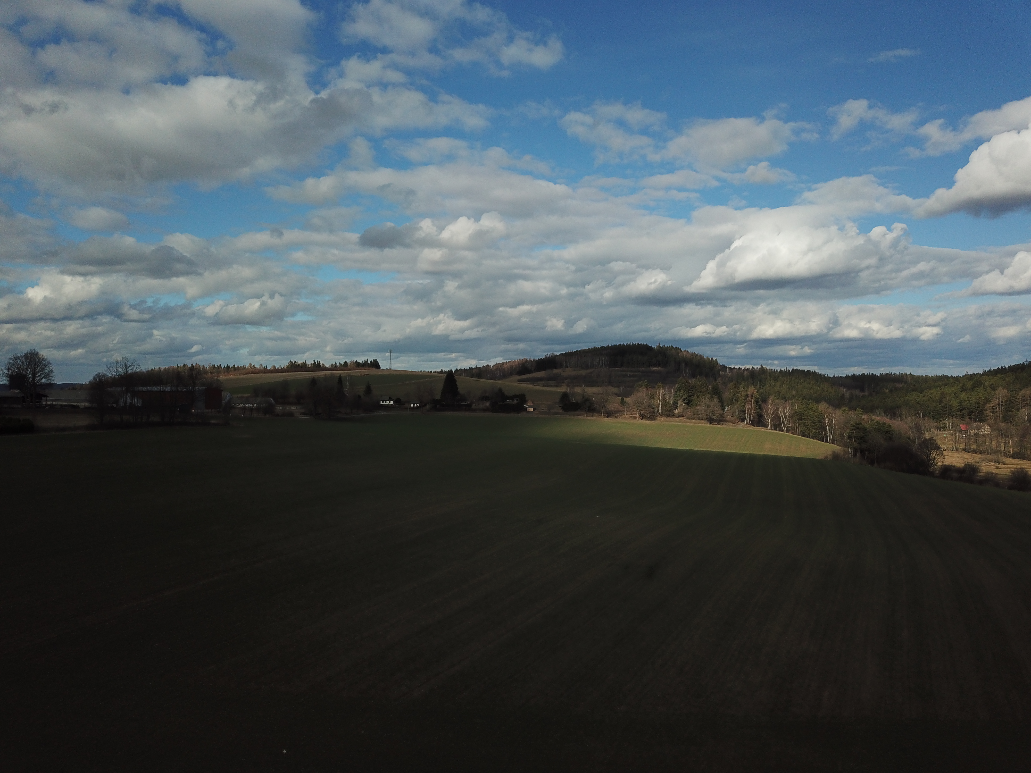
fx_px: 774
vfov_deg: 53.1
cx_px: 516
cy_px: 386
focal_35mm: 26
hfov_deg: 67.3
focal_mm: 4.73
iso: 100
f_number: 2.2
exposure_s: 1/3135
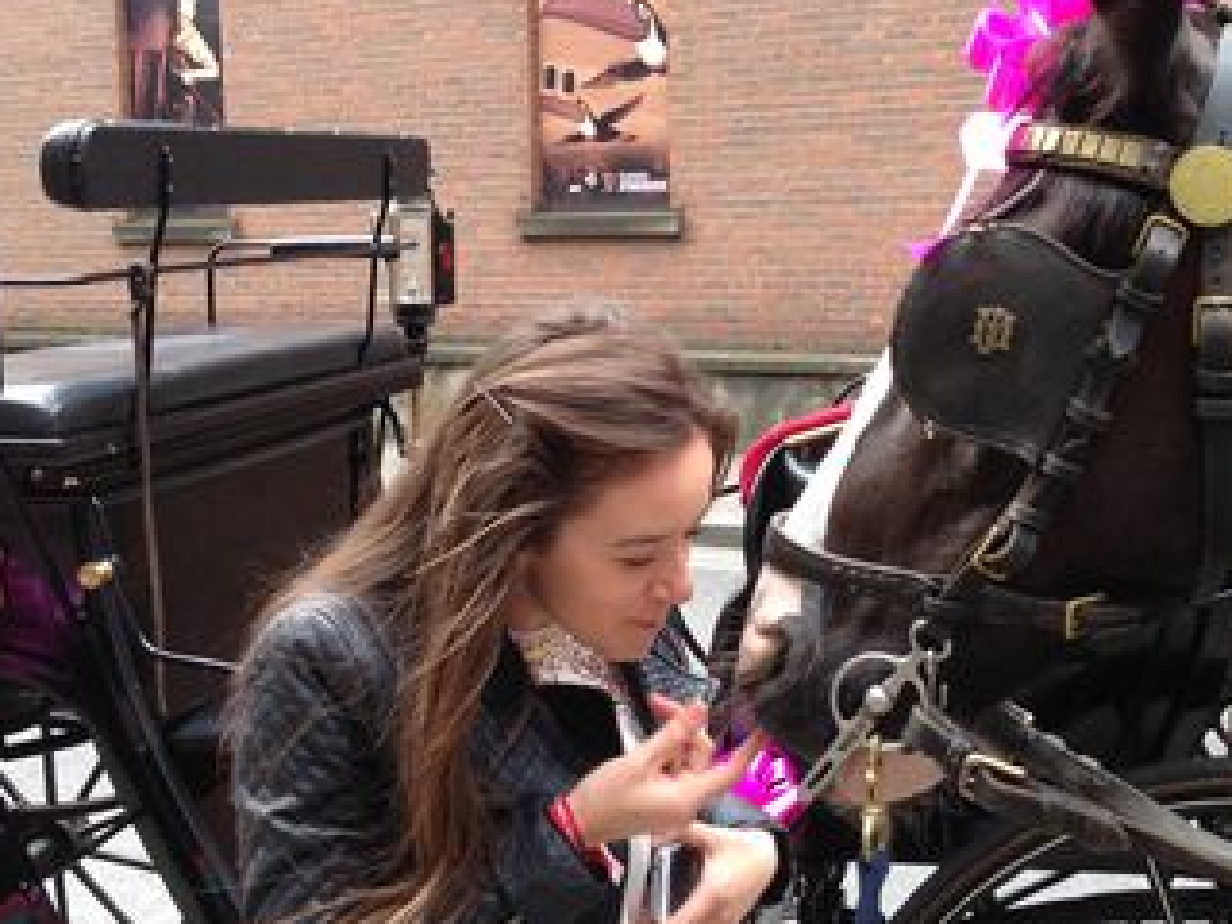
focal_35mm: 55
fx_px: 1957
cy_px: 381
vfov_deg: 26.5
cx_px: 706
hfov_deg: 34.9
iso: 50
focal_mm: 4.12
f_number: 2.4
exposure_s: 1/120
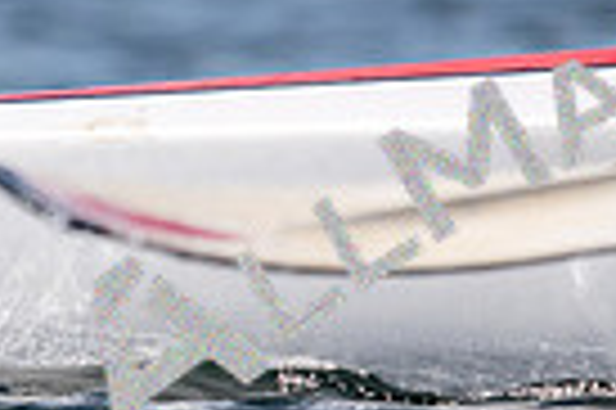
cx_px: -292
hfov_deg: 0.8
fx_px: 43461
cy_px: 45
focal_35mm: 2543
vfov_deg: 0.5
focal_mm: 400
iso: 140
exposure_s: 1/2500
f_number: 4.5
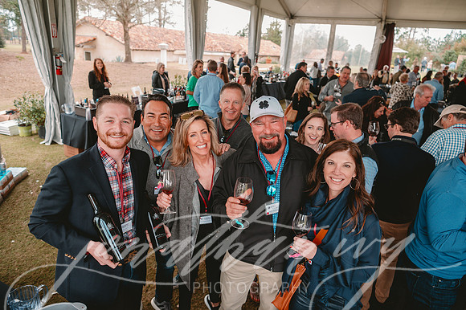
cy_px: 155
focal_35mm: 24
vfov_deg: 53.1
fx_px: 310
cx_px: 233
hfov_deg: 73.8
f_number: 3.5
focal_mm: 24
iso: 250
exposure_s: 1/200
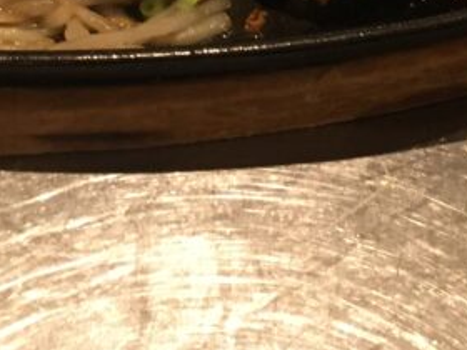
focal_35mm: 106
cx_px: 464
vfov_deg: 13.3
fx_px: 1430
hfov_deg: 18.1
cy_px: -157
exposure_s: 1/30
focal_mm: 4.15
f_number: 2.2
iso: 160
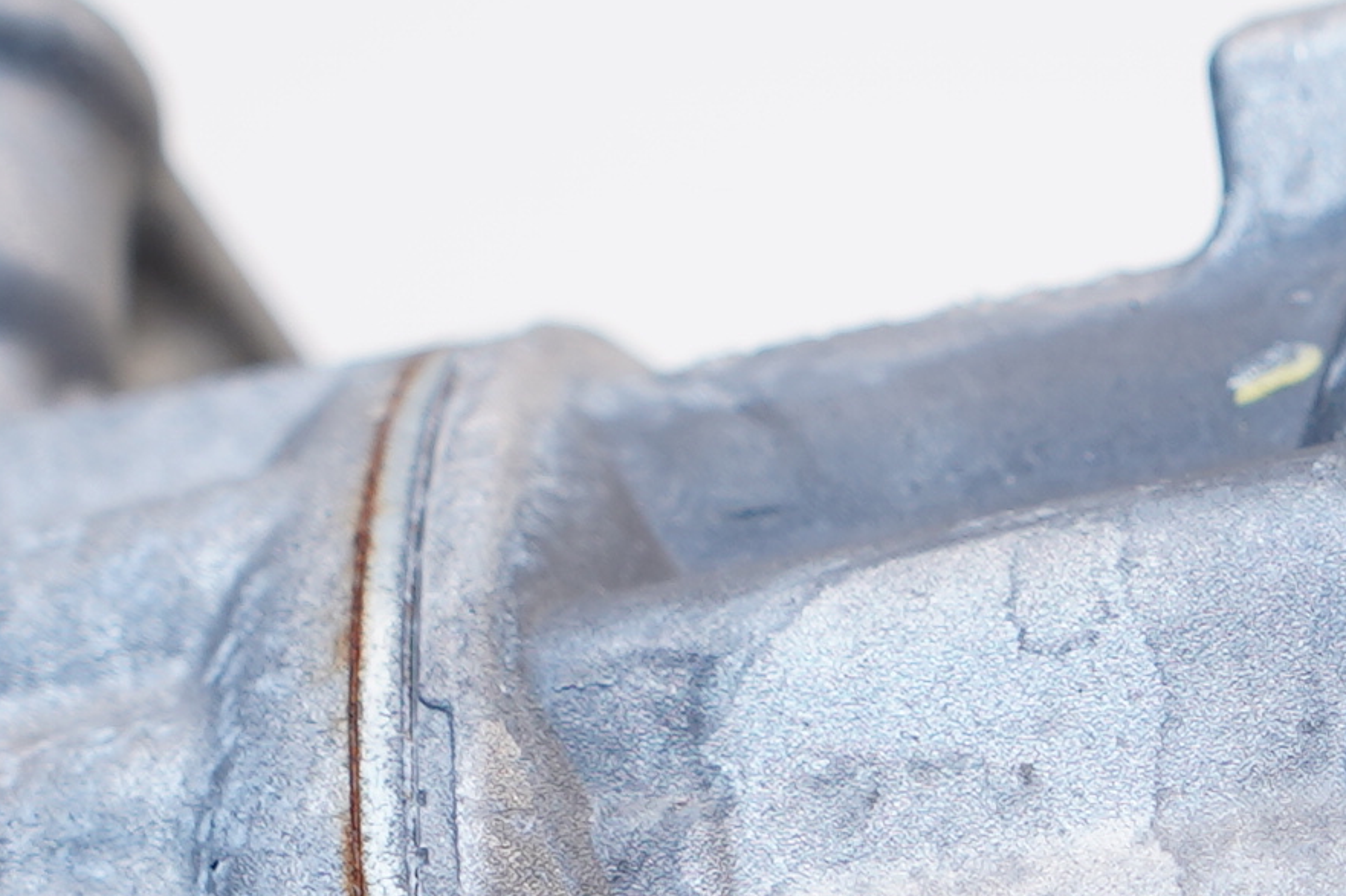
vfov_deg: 4.6
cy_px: 1261
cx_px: 1740
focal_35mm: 295
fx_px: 11027
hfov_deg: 6.9
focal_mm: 44
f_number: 3.2
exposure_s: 1/60
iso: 100
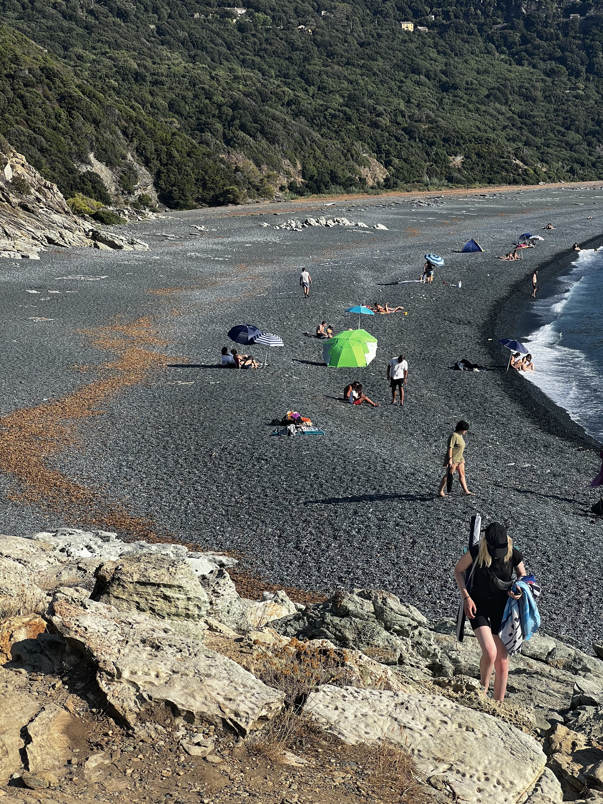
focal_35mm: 77
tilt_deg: -6.2
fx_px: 1788
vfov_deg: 25.3
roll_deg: +3.5
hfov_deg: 19.1
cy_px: 402
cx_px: 302
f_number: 2.8
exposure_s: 1/518
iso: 32
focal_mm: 9
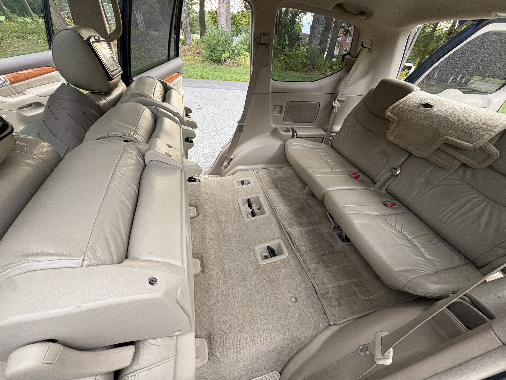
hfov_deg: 102.1
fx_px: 205
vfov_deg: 85.7
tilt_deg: -37.5
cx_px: 253
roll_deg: -4.4
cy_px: 190
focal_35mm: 14
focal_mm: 2.22
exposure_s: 1/99
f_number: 2.2
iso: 125
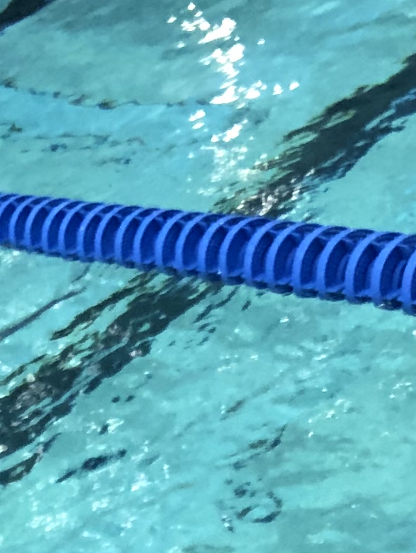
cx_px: 333
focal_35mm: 126
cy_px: 1060
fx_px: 2017
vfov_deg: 13.6
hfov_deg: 11.7
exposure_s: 1/51
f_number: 2.2
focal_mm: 2.87
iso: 160
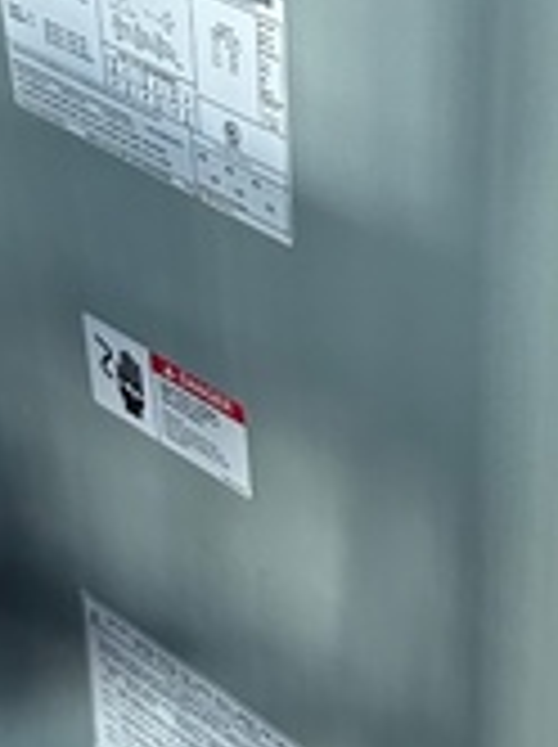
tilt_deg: -36.2
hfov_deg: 15.7
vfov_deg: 20.8
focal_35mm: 94
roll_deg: +0.4
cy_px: 482
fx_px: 2026
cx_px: 346
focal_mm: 5.7
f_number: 1.5
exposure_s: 1/60
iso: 250
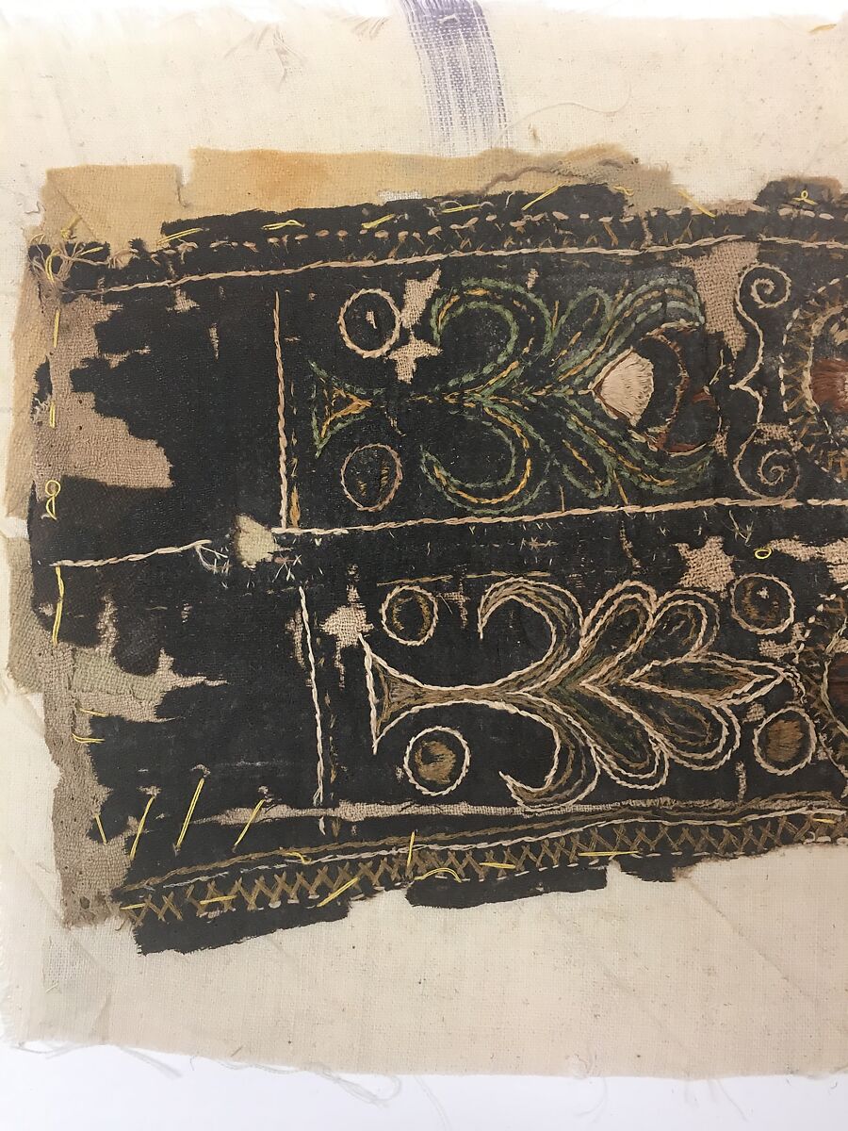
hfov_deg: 48.2
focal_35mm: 29
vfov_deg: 61.7
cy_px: 566
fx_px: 947
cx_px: 424
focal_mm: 4.15
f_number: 2.2
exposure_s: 1/30
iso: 80
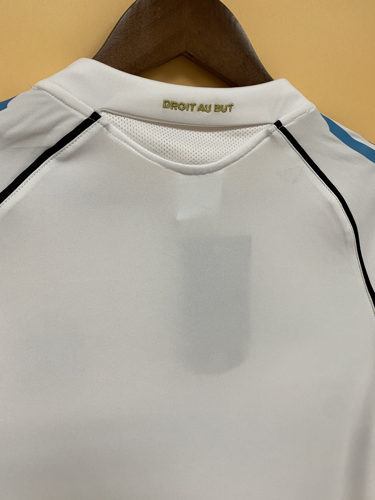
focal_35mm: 26
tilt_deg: -9.6
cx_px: 188
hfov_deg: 53.1
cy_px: 250
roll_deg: -1.1
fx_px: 376
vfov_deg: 67.3
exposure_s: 1/50
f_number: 1.8
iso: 80
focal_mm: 4.25
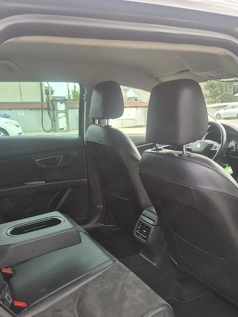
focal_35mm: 32
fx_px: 293
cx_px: 132
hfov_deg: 44.1
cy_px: 207
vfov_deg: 55.8
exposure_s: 1/182
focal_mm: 5.4
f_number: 1.8
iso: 50
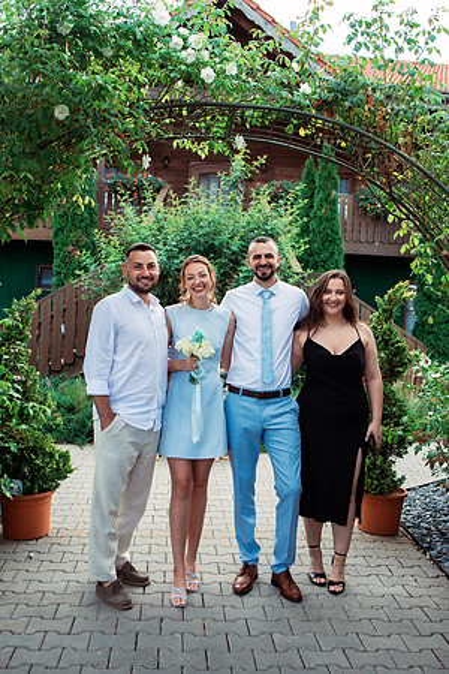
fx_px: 655
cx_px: 224
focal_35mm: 35
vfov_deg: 54.4
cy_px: 337
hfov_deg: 37.9
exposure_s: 1/200
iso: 320
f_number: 4
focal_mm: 35
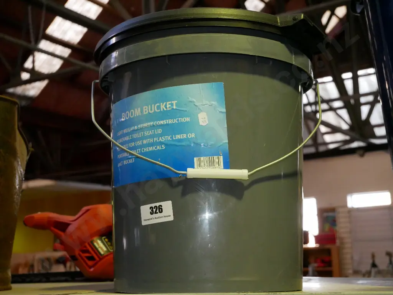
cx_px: 196
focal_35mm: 50
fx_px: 568
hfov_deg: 38.2
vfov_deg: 29.1
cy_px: 148
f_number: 5.6
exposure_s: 1/125
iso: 3200
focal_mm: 25
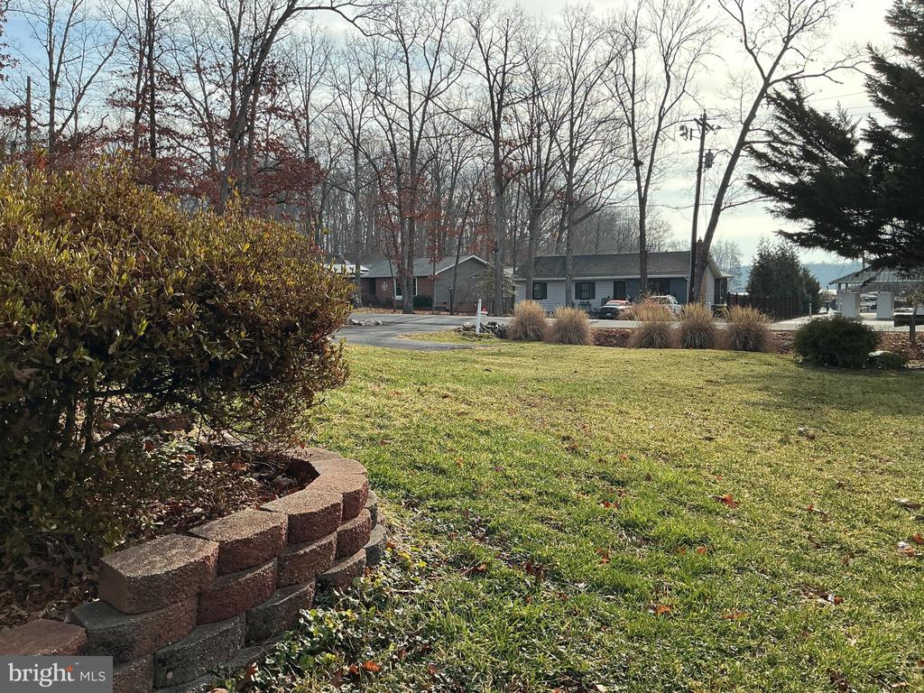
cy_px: 346
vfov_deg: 48.2
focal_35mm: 29
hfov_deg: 61.7
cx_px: 462
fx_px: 774
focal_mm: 3
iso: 25
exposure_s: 1/912
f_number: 1.8
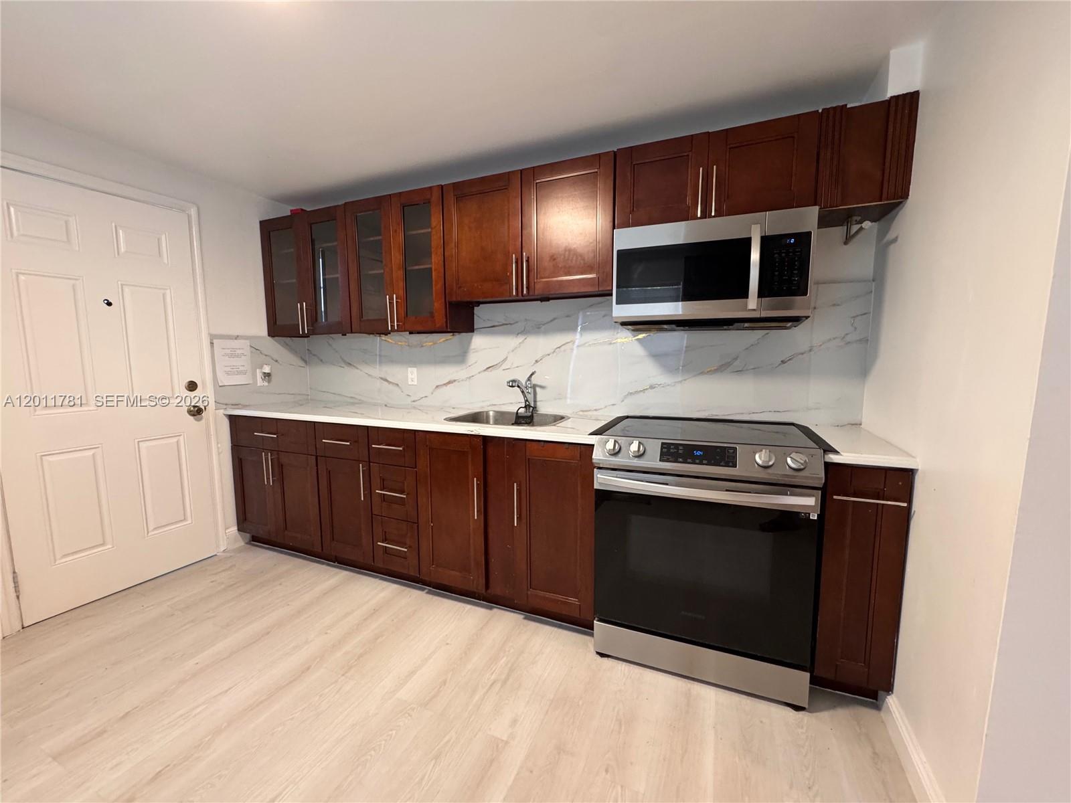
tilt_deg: -6.7
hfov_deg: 102.1
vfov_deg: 85.7
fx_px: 433
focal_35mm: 14
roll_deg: +0.7
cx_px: 536
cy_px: 402
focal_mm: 2.22
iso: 400
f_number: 2.2
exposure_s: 1/60
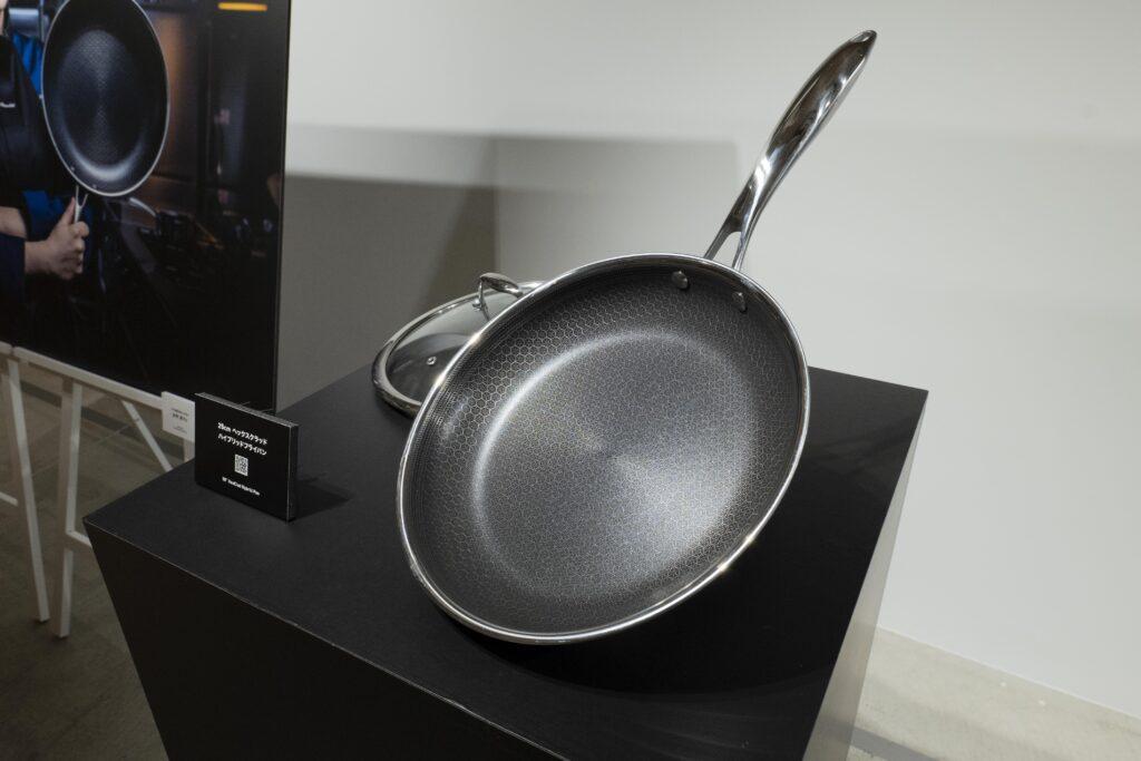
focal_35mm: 24
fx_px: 761
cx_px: 570
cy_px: 380
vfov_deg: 53.1
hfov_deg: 73.7
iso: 5000
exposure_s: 1/100
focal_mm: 24
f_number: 10
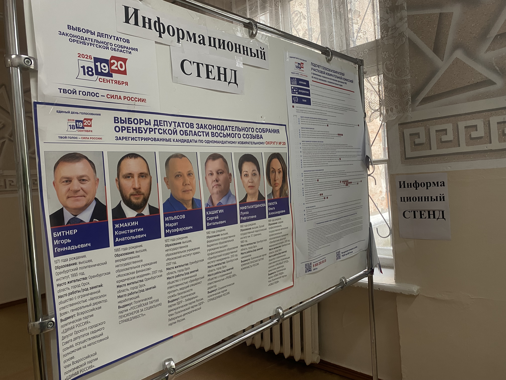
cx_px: 253
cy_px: 190
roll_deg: +4.1
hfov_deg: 67.3
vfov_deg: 53.1
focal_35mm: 26
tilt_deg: -1.4
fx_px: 380
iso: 80
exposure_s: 1/50
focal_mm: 4.25
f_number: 1.8
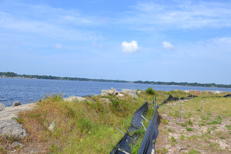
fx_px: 231
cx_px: 116
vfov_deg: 36.9
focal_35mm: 36
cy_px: 77
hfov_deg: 53.1
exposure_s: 1/320
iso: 100
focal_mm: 24
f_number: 9
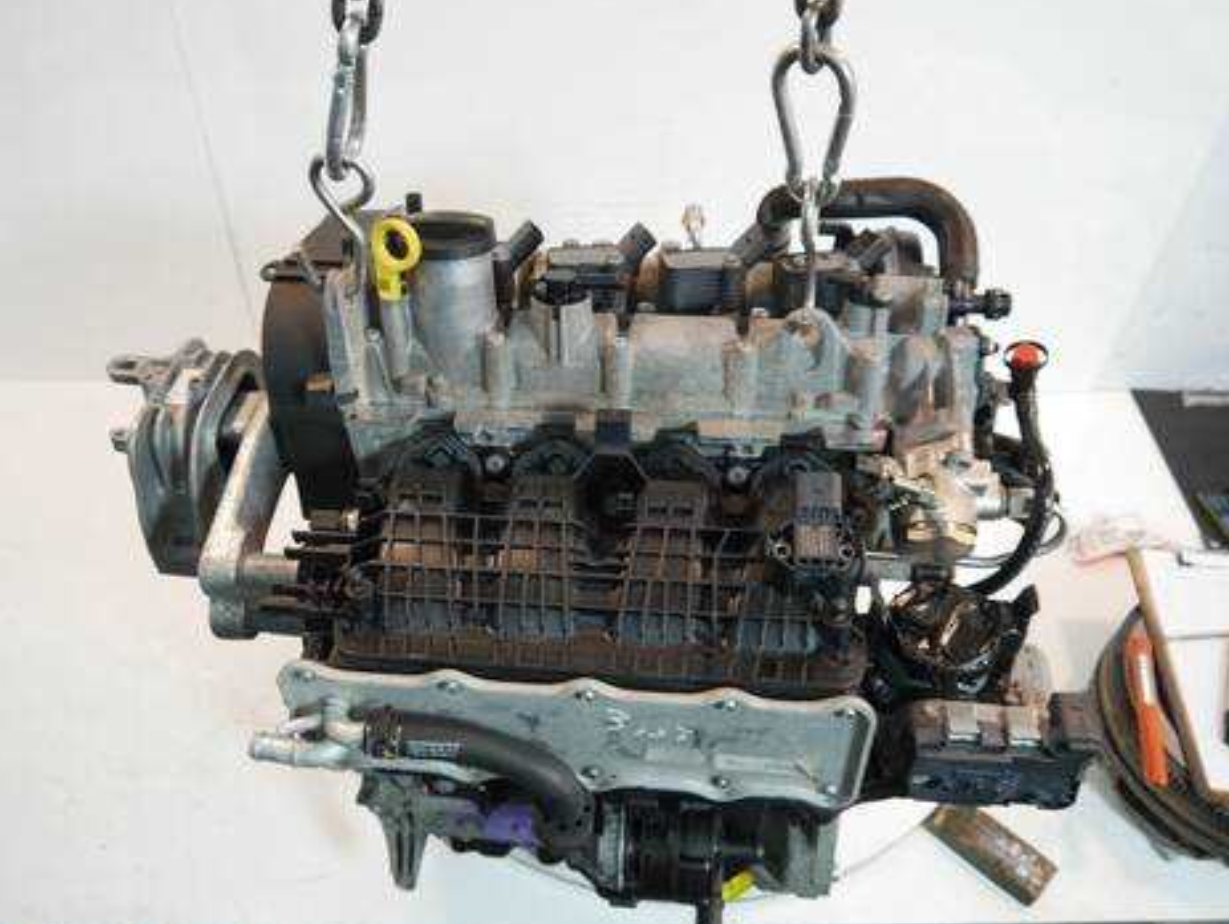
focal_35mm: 29
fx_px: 1030
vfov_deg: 48.3
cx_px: 595
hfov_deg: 61.6
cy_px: 465
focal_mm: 14
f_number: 3.5
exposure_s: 1/125
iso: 800
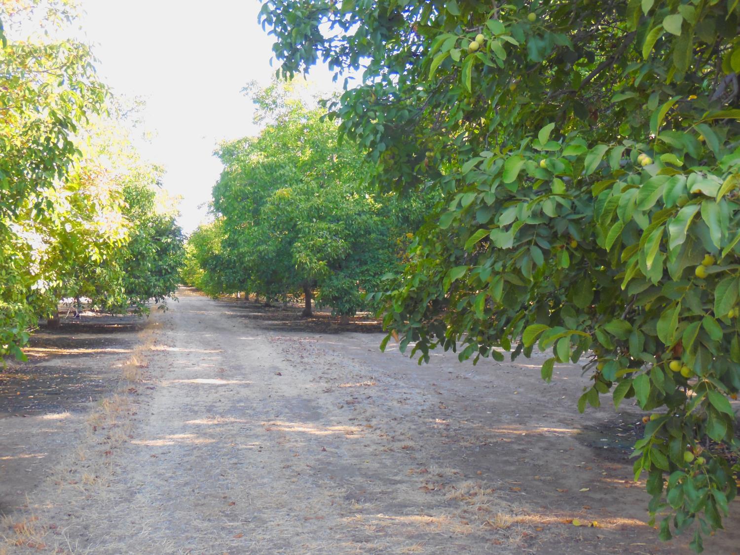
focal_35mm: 46
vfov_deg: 31.5
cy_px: 278
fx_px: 983
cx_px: 370
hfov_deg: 41.2
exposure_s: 1/50
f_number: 3.8
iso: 125
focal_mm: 8.2
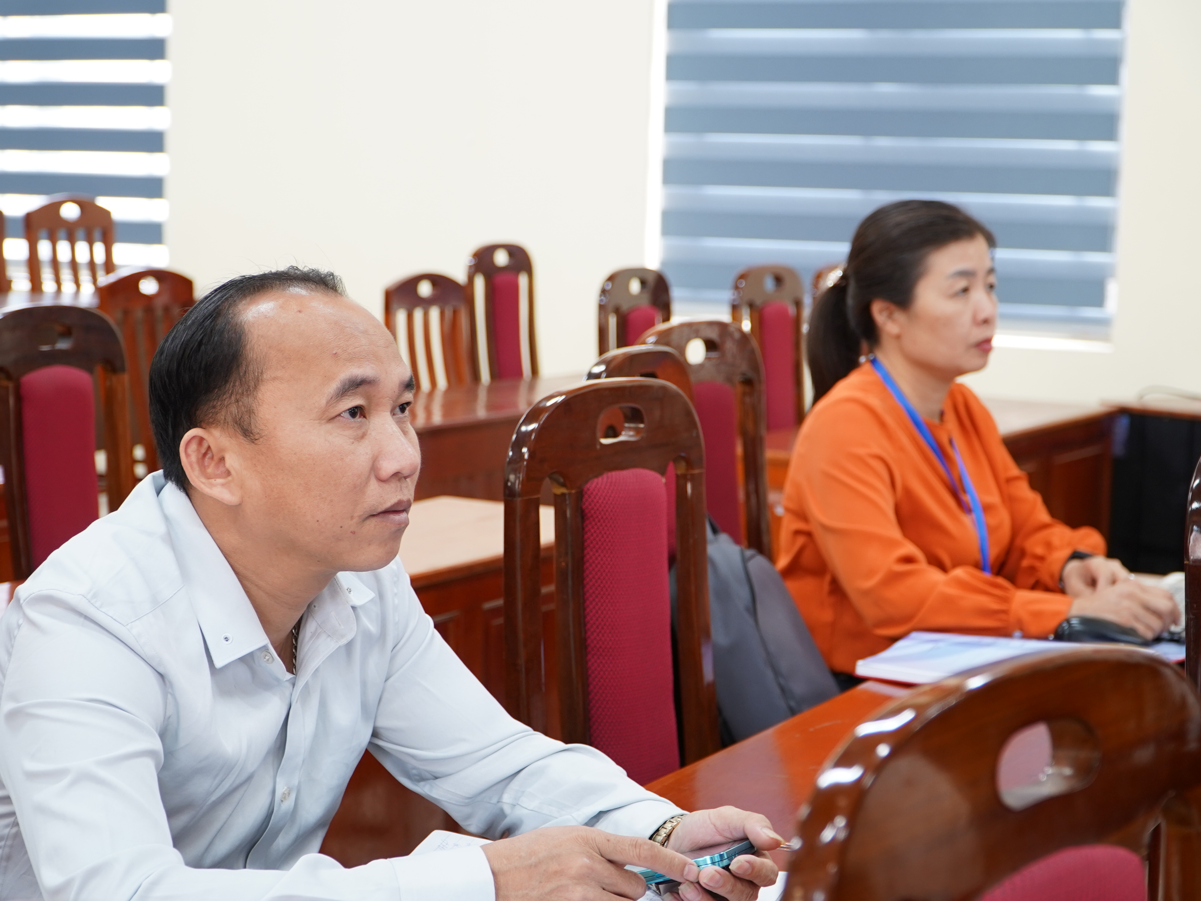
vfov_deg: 23.3
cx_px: 566
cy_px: 449
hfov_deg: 30.7
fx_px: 2186
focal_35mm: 63
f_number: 4
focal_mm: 39
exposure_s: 1/15
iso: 400
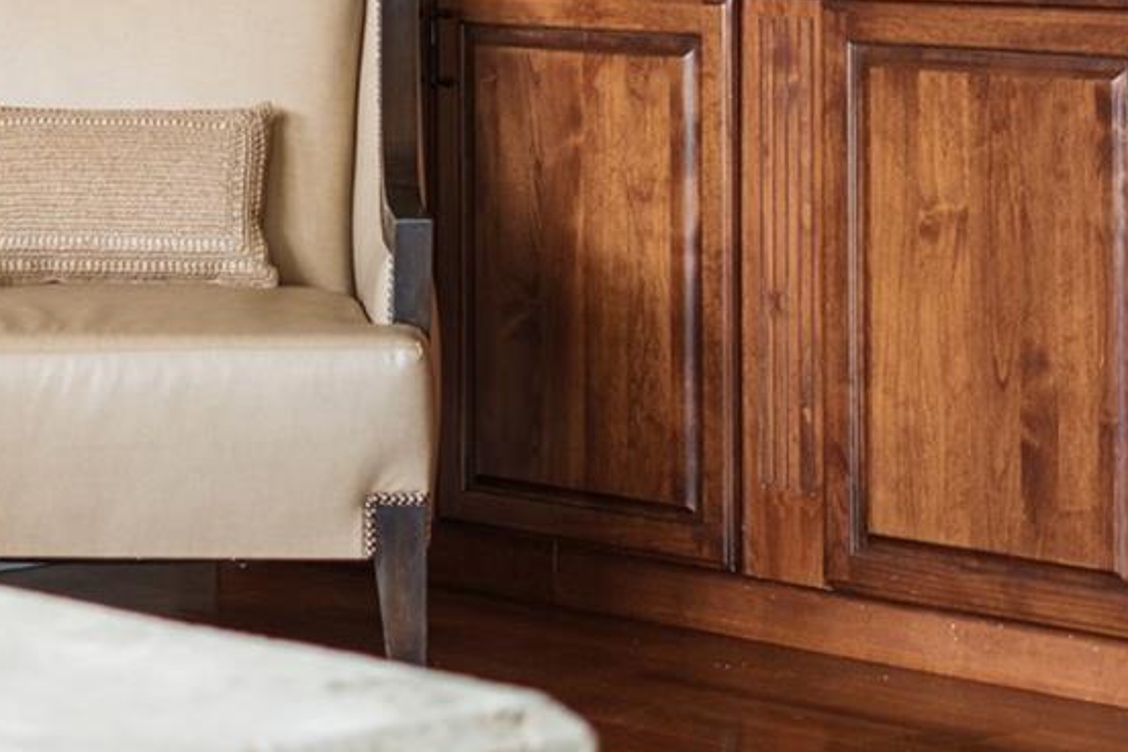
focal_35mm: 145
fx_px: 4543
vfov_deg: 9.4
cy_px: 27
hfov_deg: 14.0
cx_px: 137
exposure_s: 1/60
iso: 640
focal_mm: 50
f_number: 1.8
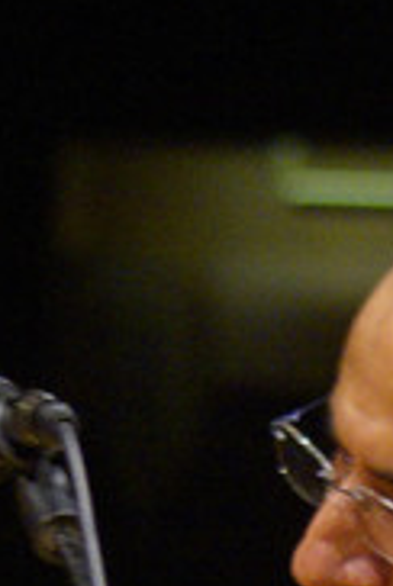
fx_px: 8450
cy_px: 1149
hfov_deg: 2.7
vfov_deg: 3.9
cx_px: 312
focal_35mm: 518
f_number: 4.5
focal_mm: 70
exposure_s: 1/30
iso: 800
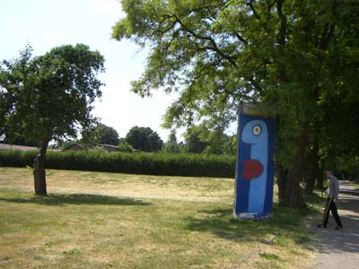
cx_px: 180
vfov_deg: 37.7
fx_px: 394
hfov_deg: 49.0
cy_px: 134
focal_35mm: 38
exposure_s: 1/640
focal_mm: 6.2
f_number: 4.3
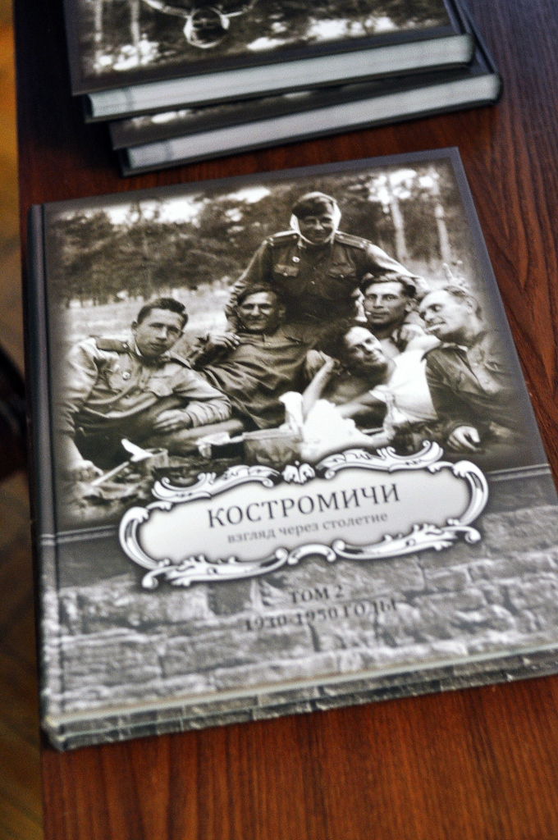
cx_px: 279
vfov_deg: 37.9
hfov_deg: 25.7
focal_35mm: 52
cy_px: 420
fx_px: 1224
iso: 1000
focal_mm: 35
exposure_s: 1/30
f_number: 2.8
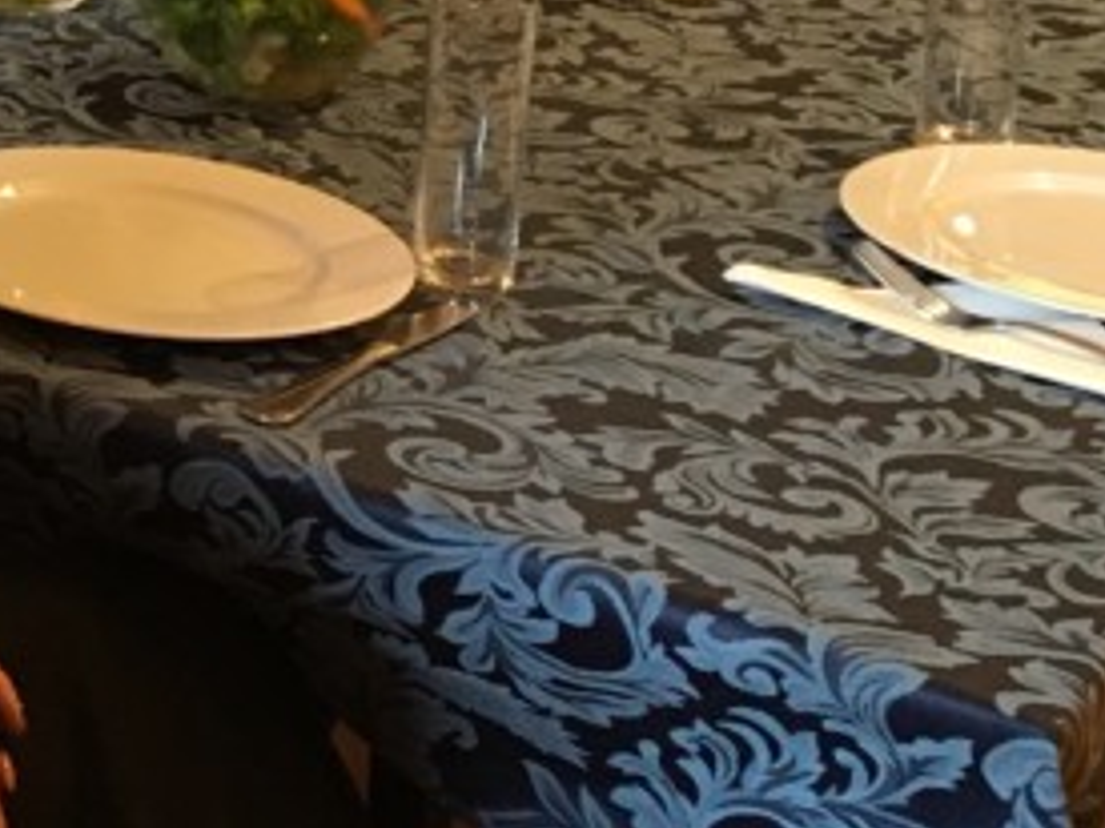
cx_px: -743
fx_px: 3446
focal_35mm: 108
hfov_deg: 16.0
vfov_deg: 12.9
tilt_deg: -9.7
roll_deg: -0.5
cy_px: -454
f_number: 2.2
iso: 250
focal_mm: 4.15
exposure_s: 1/33
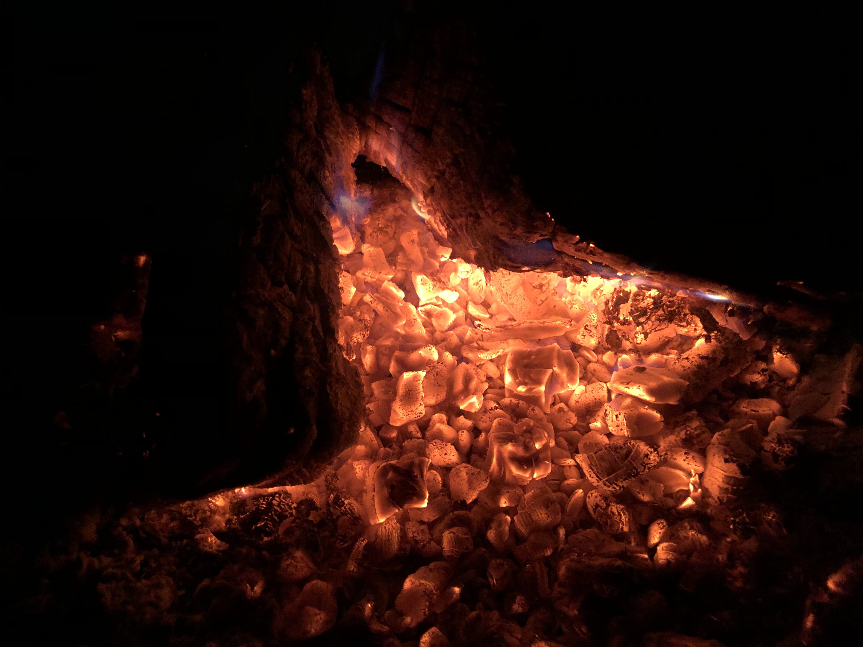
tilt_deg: -37.9
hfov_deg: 63.4
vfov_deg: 49.7
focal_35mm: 28
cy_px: 324
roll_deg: -4.7
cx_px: 432
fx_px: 698
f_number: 1.8
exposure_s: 1/12
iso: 100
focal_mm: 3.99
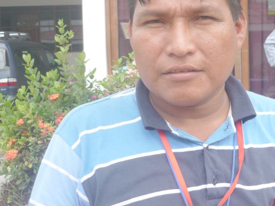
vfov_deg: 25.2
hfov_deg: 32.6
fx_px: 461
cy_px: 77
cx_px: 205
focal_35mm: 58
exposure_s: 1/640
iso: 100
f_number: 2.8
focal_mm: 5.5
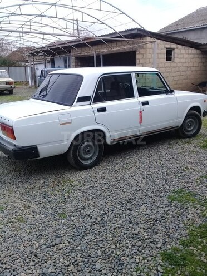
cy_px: 138
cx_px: 104
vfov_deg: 58.4
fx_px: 247
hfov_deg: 45.4
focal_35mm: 31
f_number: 2.2
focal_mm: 3.3
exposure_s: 1/509
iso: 50
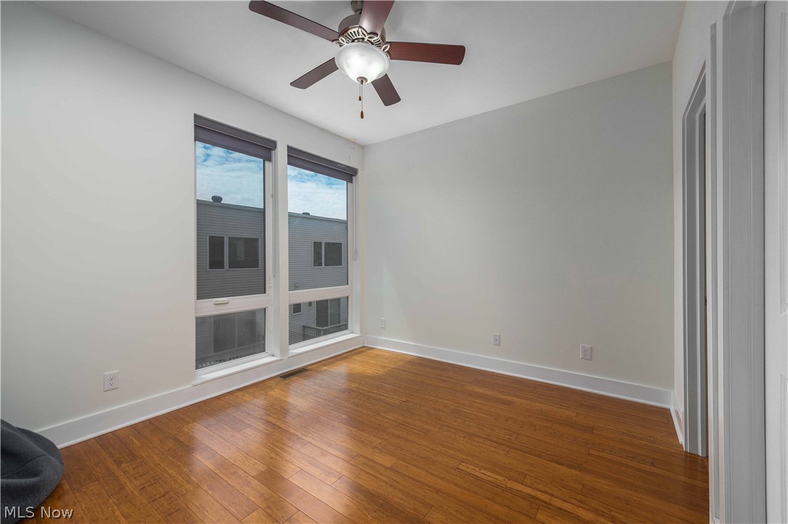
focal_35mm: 14
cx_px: 394
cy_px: 262
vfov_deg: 81.1
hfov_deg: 104.3
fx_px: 306
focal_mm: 14
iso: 80
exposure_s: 1/125
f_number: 8
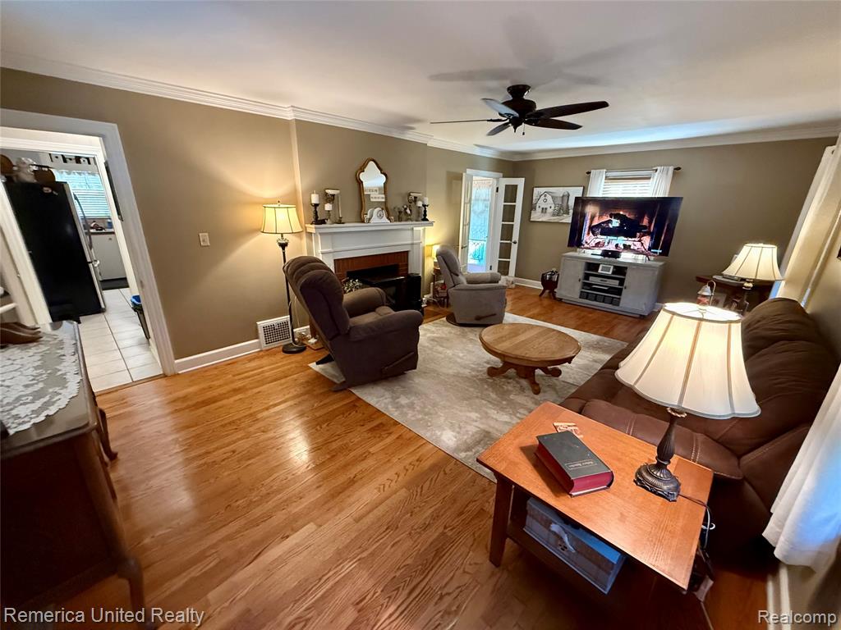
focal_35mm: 14
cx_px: 420
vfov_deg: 85.7
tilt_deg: -19.3
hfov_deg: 102.1
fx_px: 340
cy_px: 315
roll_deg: -0.5
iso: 800
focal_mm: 2.22
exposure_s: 1/60
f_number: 2.2
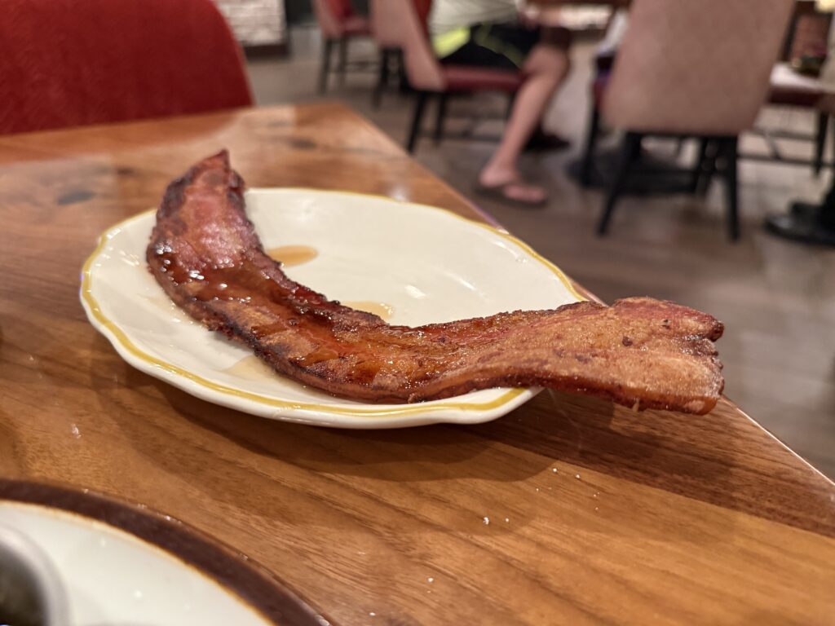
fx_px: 579
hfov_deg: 71.6
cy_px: 313
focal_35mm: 24
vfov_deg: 56.8
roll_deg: +1.0
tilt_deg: -29.7
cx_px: 418
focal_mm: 6.76
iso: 640
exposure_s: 1/60
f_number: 1.78
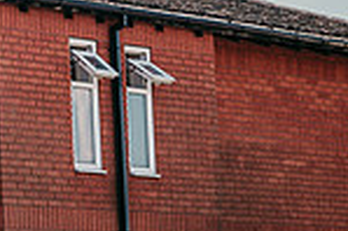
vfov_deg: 5.9
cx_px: -241
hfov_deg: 8.5
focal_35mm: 234
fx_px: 2259
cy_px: 178
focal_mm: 60
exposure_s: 1/250
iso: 100
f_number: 5.6
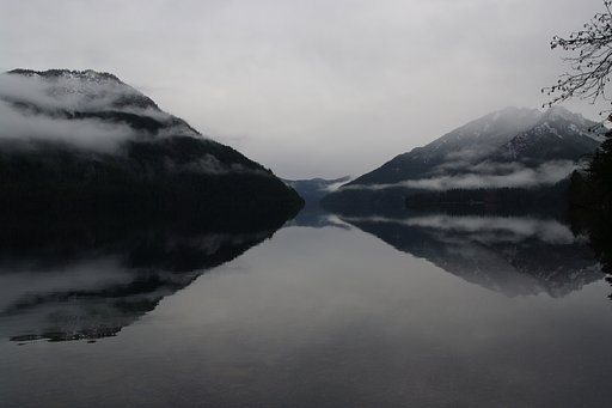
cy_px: 204
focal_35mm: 28
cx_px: 306
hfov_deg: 64.6
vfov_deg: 45.6
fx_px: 484
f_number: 16
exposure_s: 1/125
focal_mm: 19
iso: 200
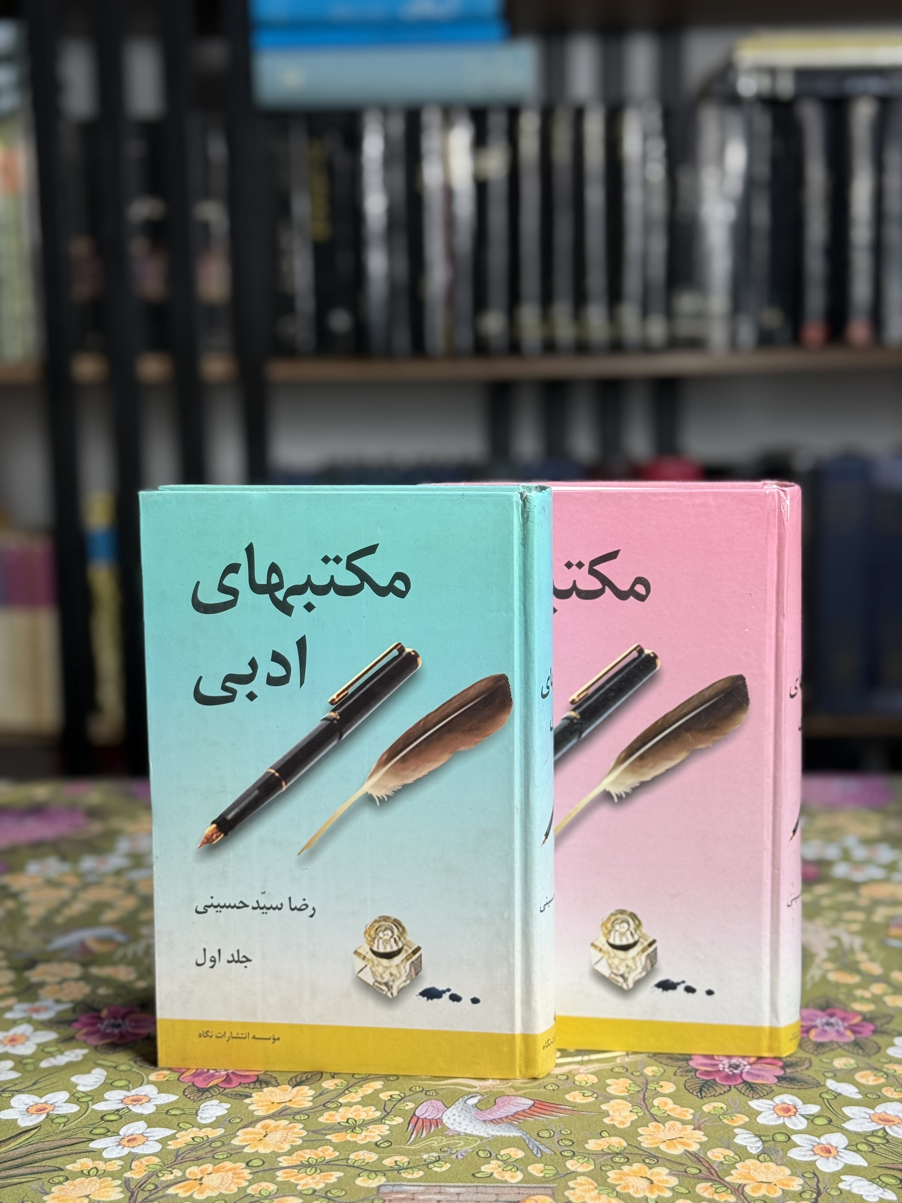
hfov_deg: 30.3
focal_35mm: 48
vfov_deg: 39.7
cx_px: 451
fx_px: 1668
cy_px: 602
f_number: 1.78
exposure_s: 1/104
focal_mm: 6.76
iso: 64
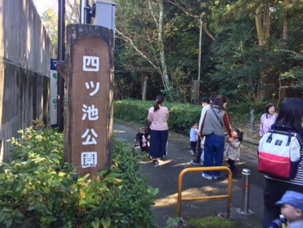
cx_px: 152
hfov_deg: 61.6
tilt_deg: -4.5
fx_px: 254
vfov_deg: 48.3
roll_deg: -1.5
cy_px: 114
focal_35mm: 29
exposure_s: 1/40
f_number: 2.2
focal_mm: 4.15
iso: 40
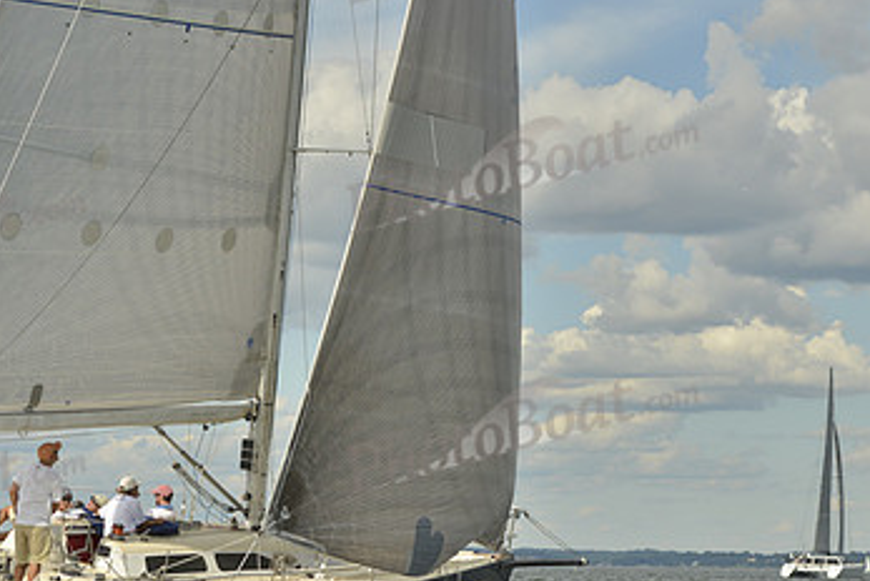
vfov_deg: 11.7
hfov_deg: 17.4
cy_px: 334
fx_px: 2830
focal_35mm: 117
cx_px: 218
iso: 200
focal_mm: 70
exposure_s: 1/1000
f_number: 7.1
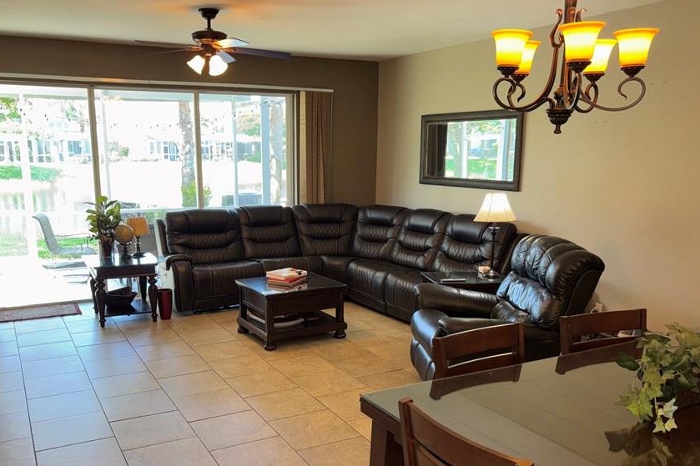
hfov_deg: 57.1
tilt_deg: -12.2
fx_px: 641
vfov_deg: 39.7
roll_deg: -0.4
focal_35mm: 33
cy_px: 290
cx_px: 316
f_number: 1.6
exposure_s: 1/20
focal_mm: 5.96
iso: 40
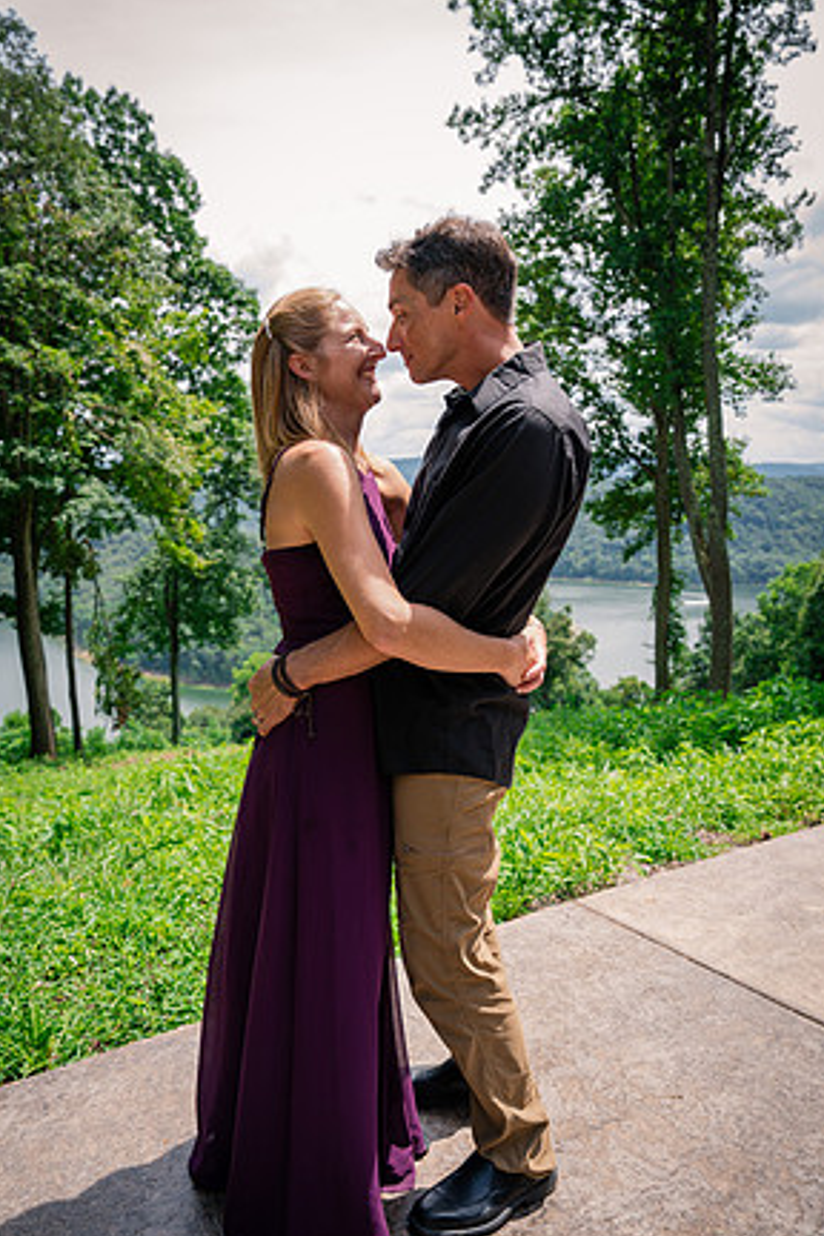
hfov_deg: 51.3
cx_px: 403
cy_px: 638
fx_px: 858
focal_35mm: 25
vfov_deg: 71.5
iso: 400
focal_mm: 24
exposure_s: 1/800
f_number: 4
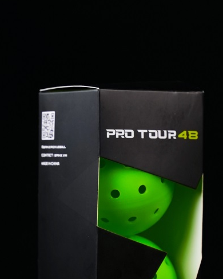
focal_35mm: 204
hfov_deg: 7.6
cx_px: 144
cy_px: 250
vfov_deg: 9.4
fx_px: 1682
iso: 640
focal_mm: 71
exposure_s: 1/125
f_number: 5
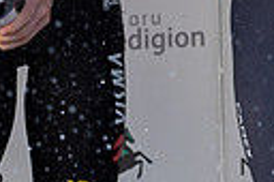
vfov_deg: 3.0
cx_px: -79
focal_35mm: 453
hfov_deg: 4.5
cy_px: -46
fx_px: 3443
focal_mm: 54
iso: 125
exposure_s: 1/1250
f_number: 2.8
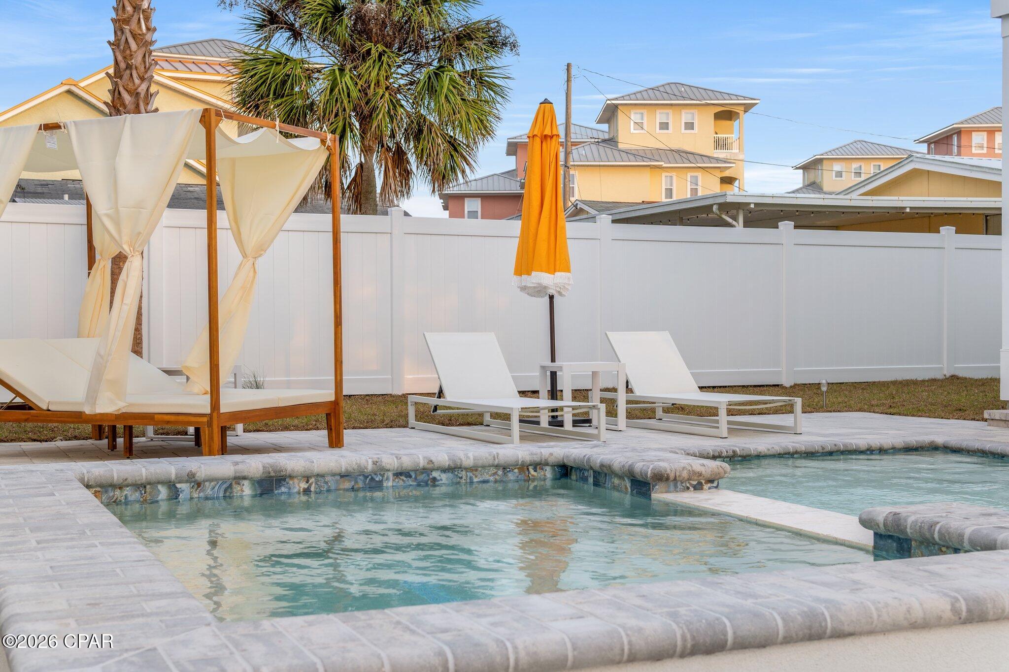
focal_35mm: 45
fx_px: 1261
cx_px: 504
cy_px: 336
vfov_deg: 29.9
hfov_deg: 43.6
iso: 100
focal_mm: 30
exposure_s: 1/80
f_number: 5
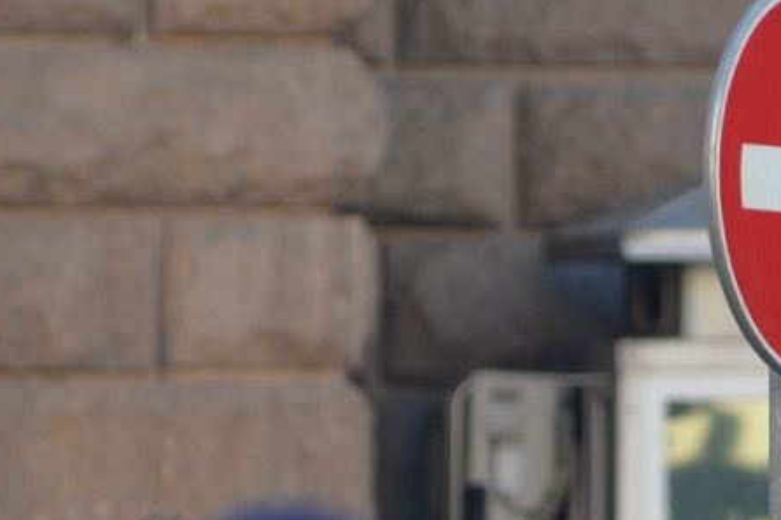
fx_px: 19907
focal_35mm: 918
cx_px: 821
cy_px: 827
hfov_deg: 2.2
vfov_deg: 1.5
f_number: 4.5
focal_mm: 200
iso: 400
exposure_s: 1/800
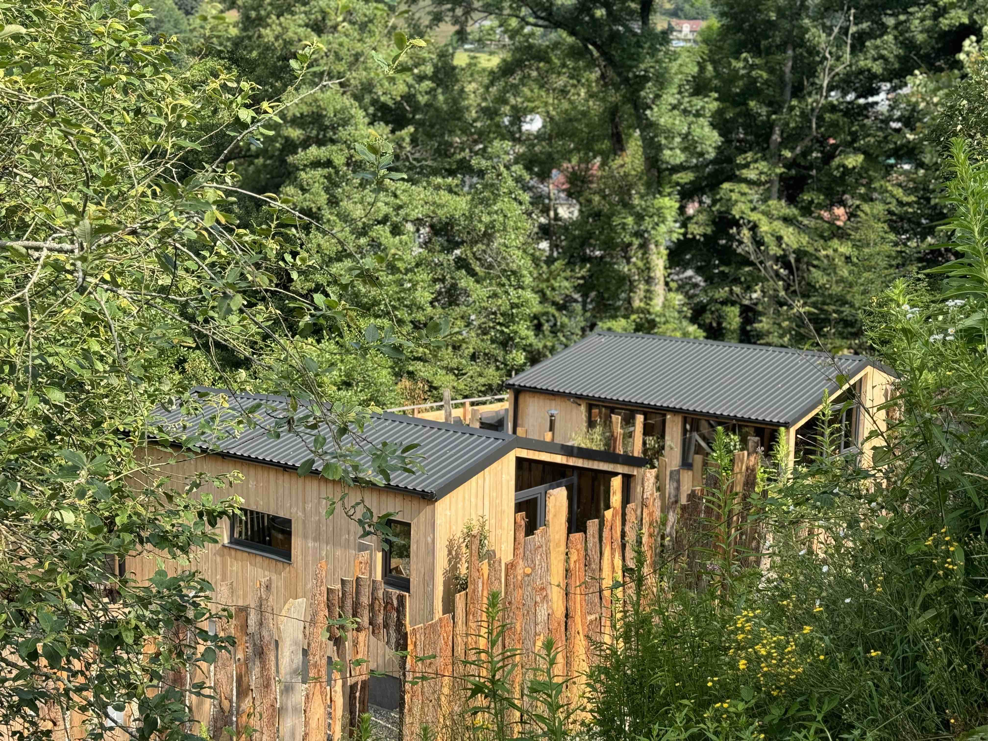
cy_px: 370
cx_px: 494
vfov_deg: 30.3
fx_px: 1370
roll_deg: -1.5
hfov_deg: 39.7
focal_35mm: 48
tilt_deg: -8.6
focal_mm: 6.76
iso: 64
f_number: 1.78
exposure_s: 1/1172
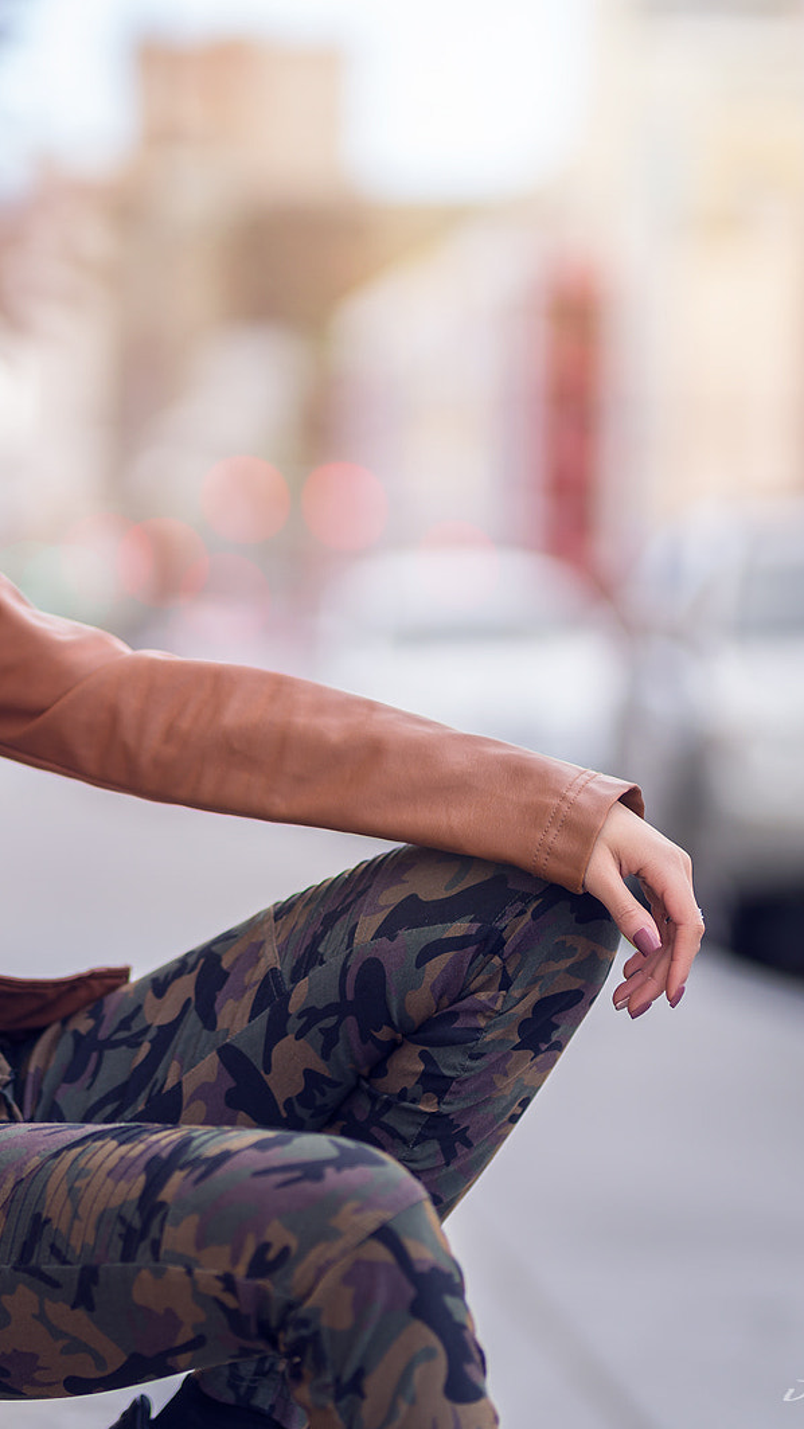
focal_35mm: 134
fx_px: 5078
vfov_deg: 16.0
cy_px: 716
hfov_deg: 9.0
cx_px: 97
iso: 100
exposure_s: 1/800
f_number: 1.4
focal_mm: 85
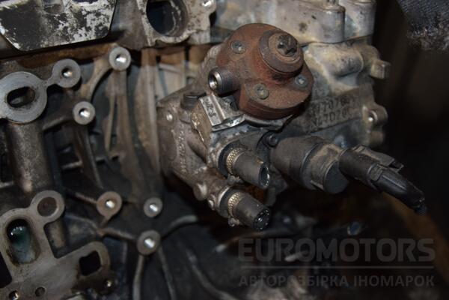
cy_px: 150
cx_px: 224
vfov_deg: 28.1
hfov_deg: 41.1
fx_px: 599
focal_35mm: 48
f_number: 5
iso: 800
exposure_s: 1/60
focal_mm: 32
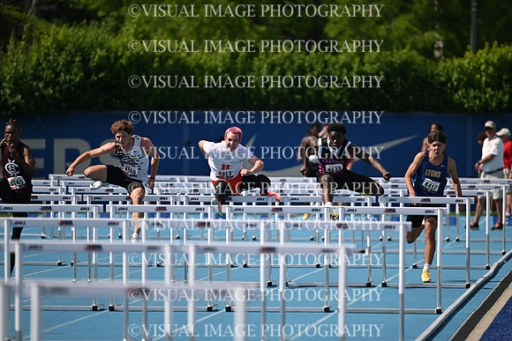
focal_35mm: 400
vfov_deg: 3.4
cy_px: 170
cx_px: 256
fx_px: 5690
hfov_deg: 5.2
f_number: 4.5
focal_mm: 400
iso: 250
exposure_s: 1/2500
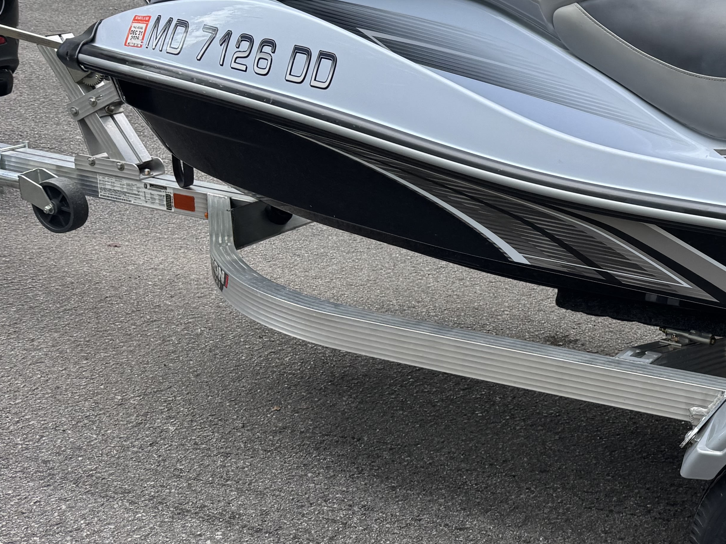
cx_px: 844
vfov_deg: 26.0
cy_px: 187
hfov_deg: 30.0
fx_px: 1174
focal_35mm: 56
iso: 80
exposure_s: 1/1285
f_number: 1.78
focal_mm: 6.76
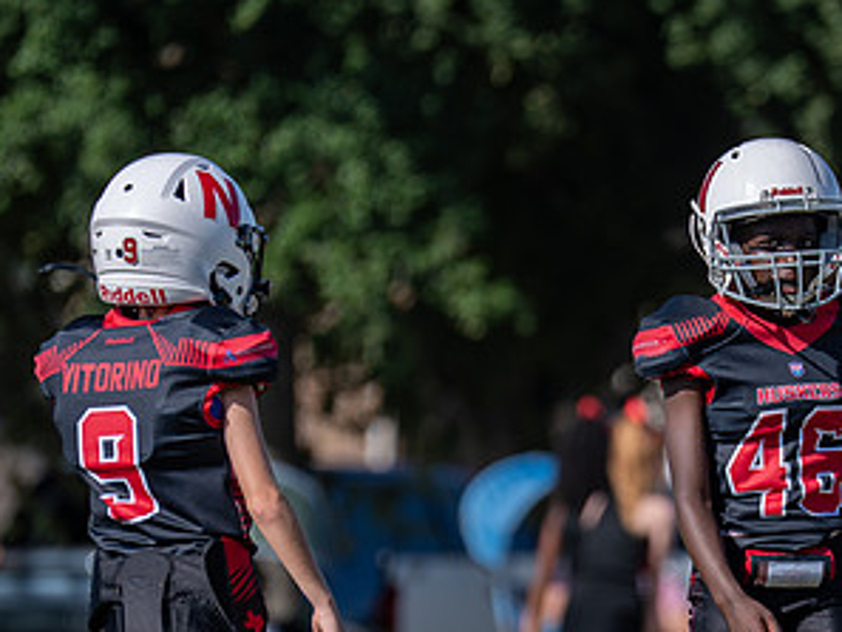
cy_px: 619
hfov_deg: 2.7
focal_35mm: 746
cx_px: 706
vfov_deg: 2.0
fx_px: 18153
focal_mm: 200
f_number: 2.8
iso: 100
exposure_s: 1/2500
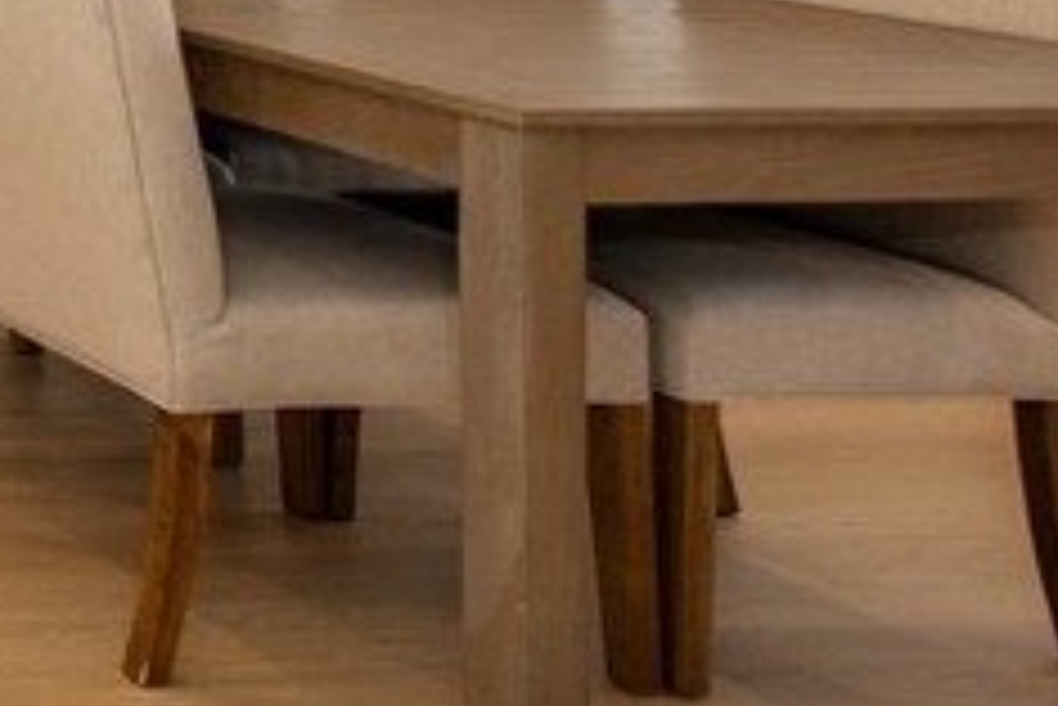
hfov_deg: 17.9
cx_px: -1184
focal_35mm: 61
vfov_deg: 19.6
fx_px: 1794
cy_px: -331
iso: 720
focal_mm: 14
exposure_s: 1/125
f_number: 5.6
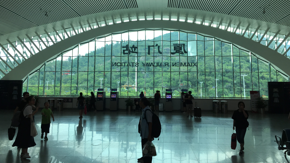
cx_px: 146
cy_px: 59
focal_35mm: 32
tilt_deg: +7.7
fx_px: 246
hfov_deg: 61.0
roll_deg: +1.5
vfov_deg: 36.4
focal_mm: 4.15
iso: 40
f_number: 2.2
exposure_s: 1/100
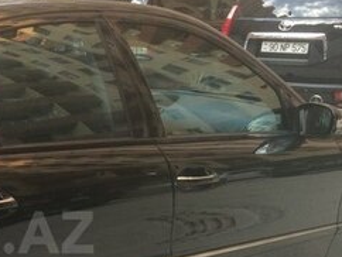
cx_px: -51
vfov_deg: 18.4
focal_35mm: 79
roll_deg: -1.0
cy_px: 232
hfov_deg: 23.0
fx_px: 781
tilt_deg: -16.3
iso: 50
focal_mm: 4.15
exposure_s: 1/100
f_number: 2.2
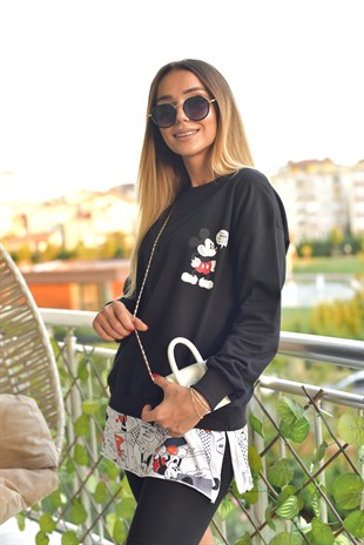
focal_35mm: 50
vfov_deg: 39.6
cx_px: 182
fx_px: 757
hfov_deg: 27.0
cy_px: 272
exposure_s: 1/400
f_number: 3.2
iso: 1000
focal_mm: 50
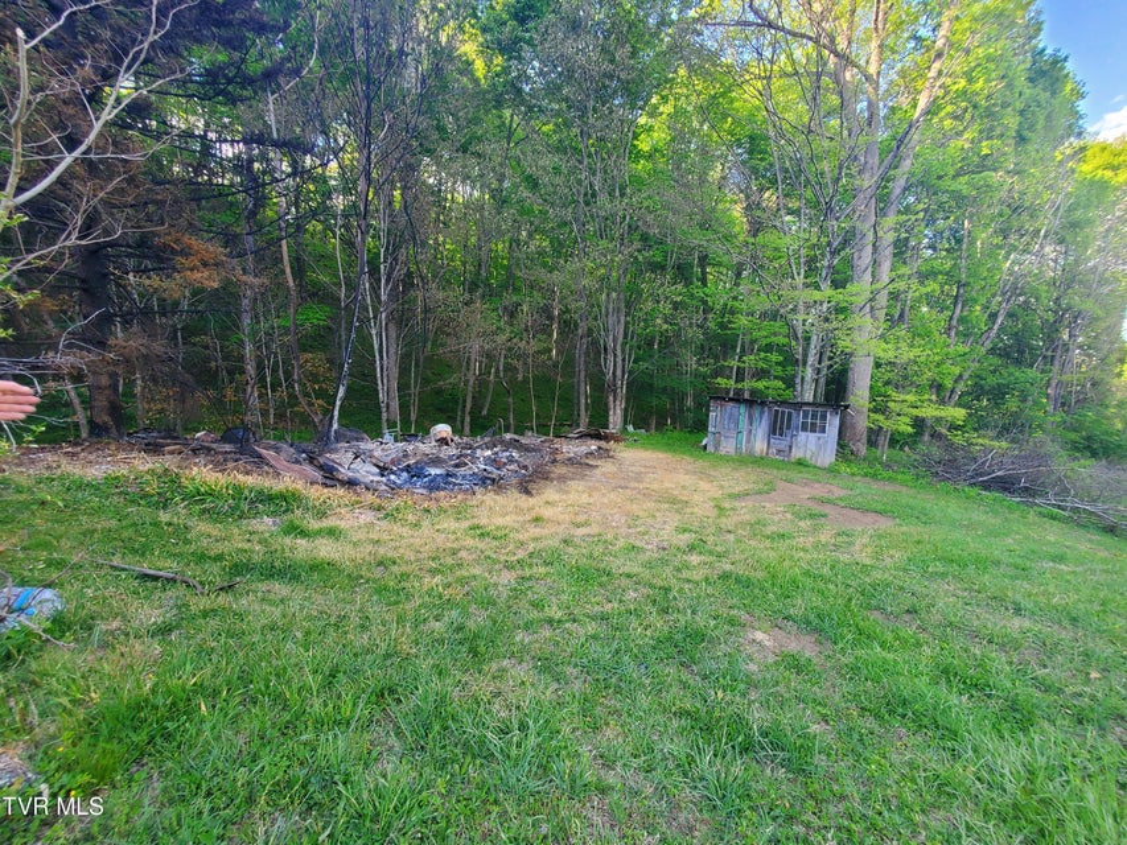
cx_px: 564
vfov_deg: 89.9
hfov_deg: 106.2
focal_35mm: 13
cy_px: 422
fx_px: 423
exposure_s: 1/60
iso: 64
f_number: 2.2
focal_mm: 1.8
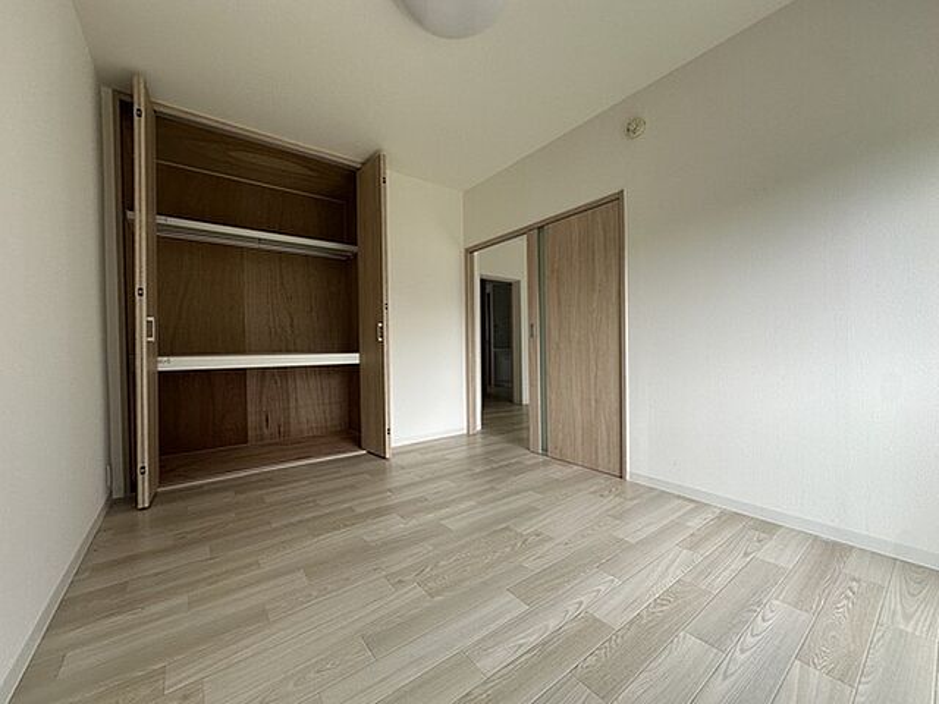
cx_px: 470
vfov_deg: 85.7
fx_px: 380
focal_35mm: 14
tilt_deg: -0.4
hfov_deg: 102.1
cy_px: 352
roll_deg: +1.2
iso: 64
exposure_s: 1/99
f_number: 2.2
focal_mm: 2.22
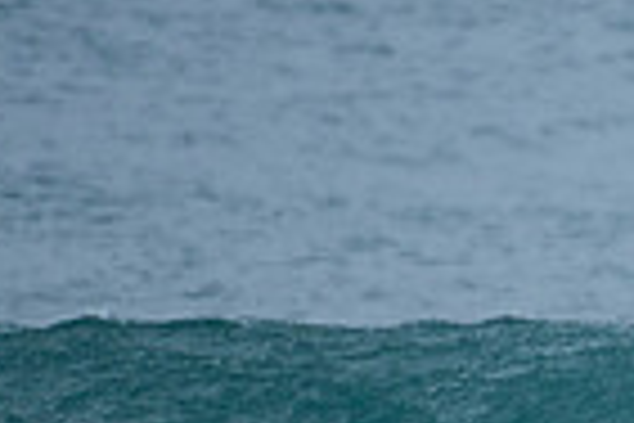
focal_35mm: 3093
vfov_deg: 0.4
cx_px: 1272
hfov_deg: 0.7
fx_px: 54467
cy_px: 470
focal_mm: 500
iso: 250
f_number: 5.6
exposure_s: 1/1000
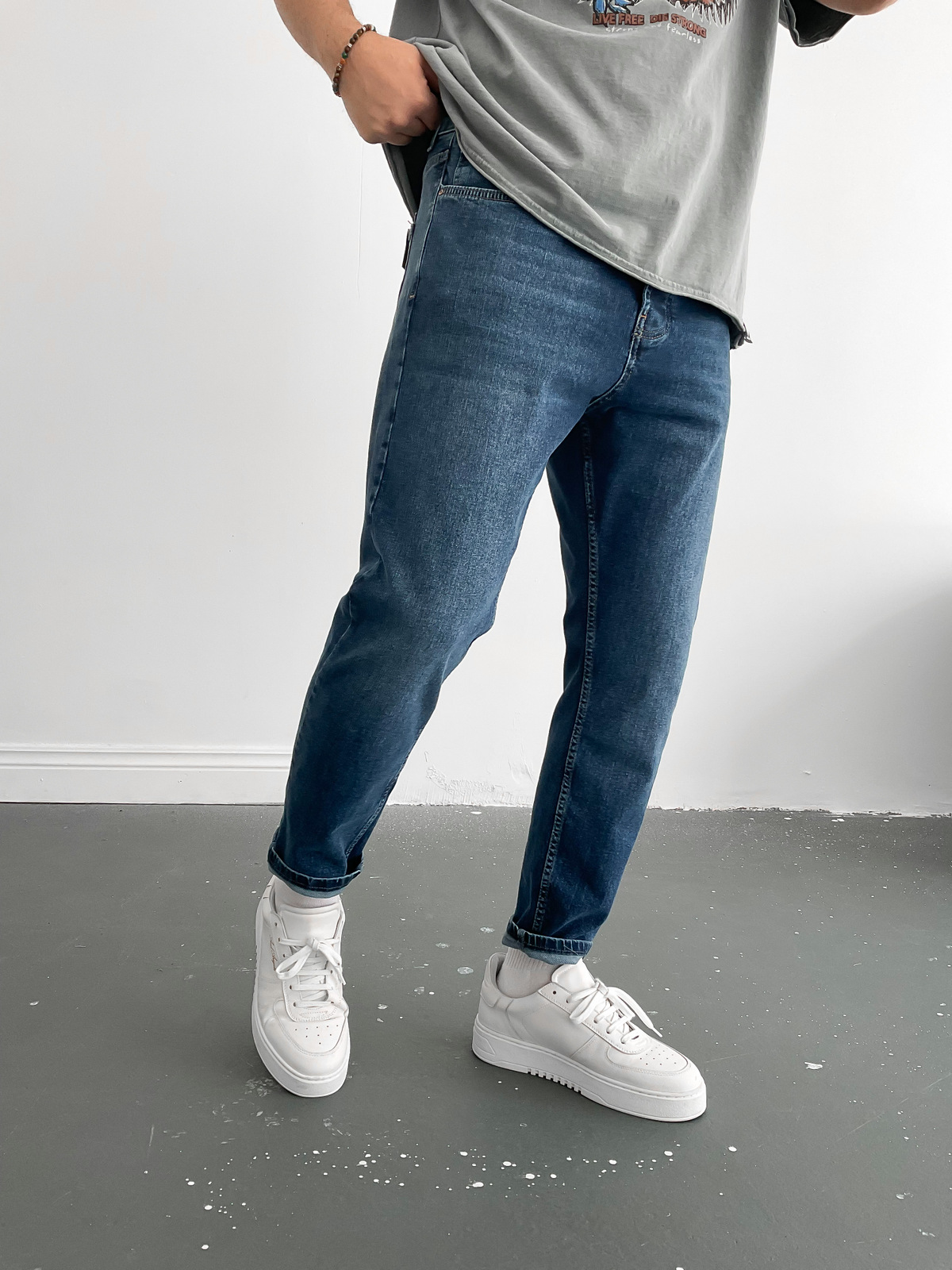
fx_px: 1063
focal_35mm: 29
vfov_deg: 61.7
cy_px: 635
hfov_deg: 48.2
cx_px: 476
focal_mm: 3
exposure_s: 1/120
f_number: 1.8
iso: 40
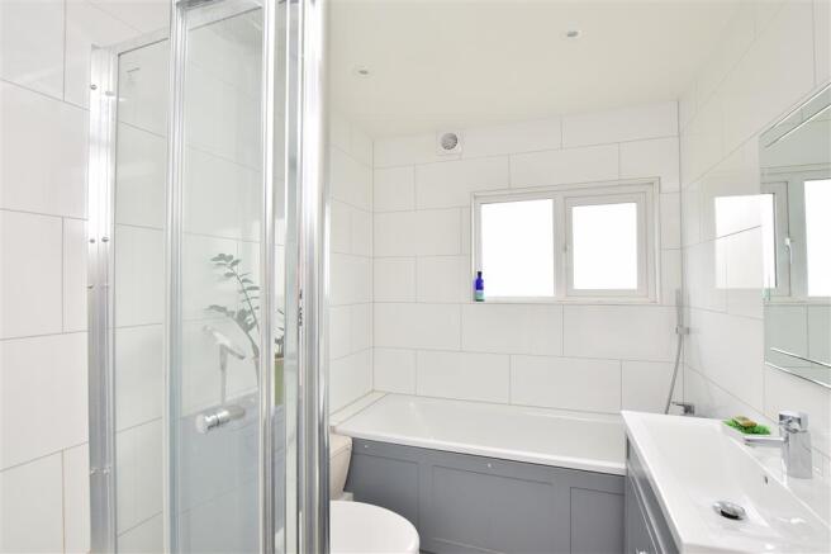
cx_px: 416
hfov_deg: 92.5
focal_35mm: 17
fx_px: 398
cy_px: 277
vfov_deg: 69.6
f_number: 8
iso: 400
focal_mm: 11.5
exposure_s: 1/40
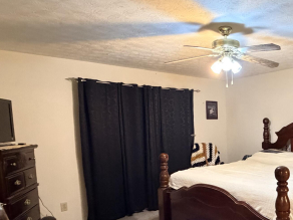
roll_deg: +0.8
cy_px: 147
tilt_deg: -4.0
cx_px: 246
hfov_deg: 52.1
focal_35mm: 32
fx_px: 271
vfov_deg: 43.5
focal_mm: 2.22
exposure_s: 1/60
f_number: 2.2
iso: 1000
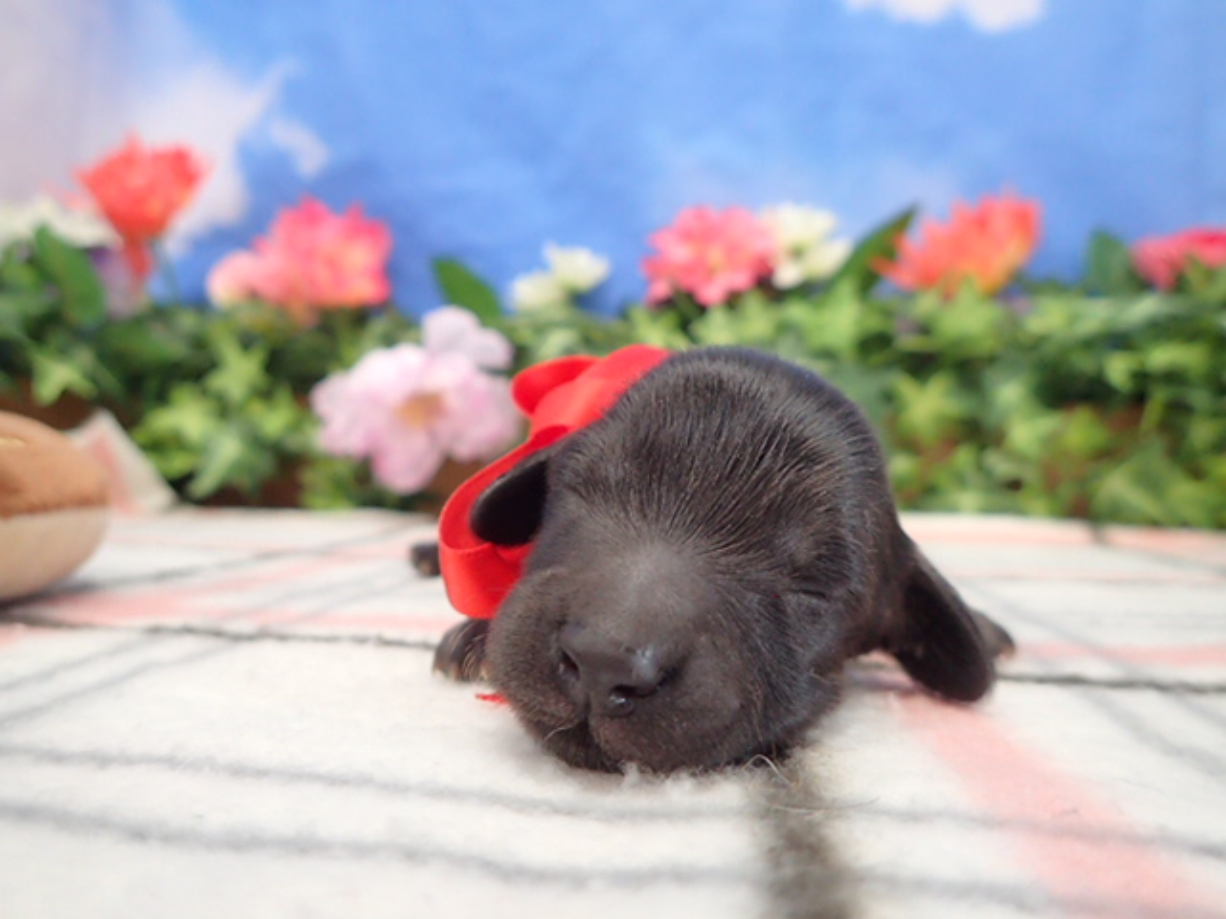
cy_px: 460
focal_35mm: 25
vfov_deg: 54.9
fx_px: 885
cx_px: 613
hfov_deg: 69.4
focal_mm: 4.5
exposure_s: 1/60
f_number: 2
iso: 400
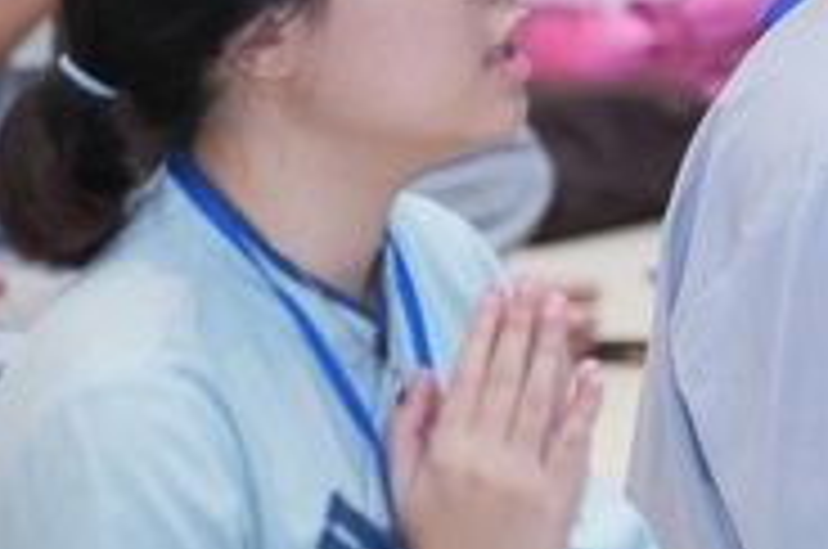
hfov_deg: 5.8
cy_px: 11
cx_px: 1166
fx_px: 8036
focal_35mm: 350
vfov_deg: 3.9
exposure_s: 1/200
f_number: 2.8
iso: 2000
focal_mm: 99
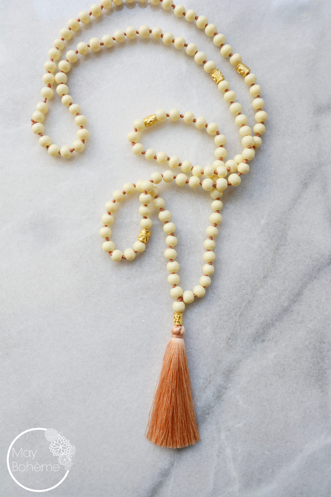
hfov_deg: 40.0
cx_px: 166
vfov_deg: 57.2
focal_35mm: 33
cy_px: 248
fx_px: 455
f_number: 8
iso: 200
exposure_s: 1/60
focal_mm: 22
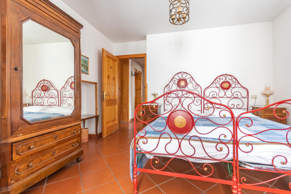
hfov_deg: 100.4
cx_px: 146
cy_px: 97
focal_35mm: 15
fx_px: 121
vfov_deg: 77.3
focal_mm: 10
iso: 800
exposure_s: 1/60
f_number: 4
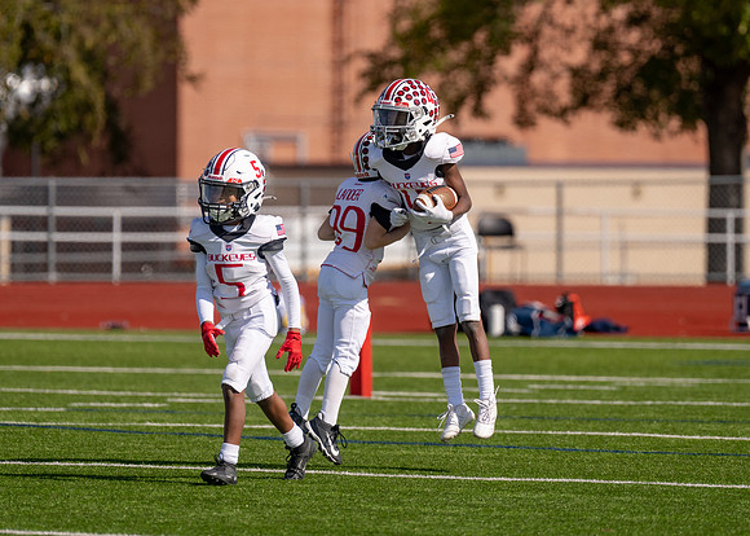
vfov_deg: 4.0
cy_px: 247
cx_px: 382
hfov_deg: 5.6
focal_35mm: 361
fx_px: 7685
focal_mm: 280
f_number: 4
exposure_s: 1/3200
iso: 160
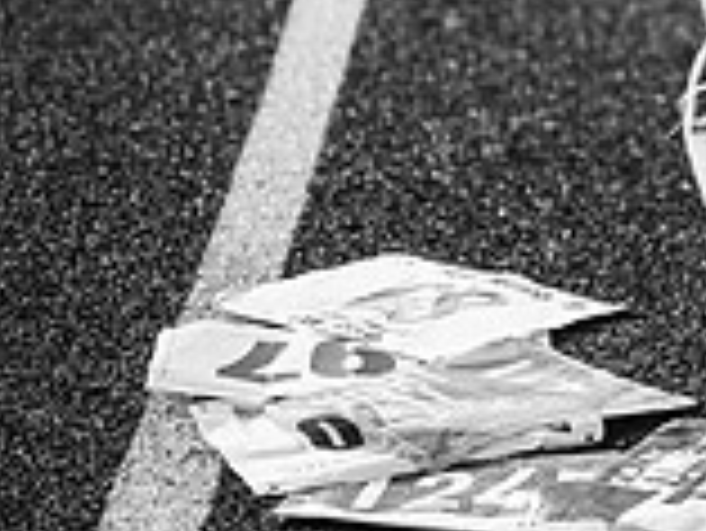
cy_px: -29
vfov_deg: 6.5
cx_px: 1196
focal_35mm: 227
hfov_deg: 8.4
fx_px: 4633
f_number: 2.8
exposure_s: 1/1250
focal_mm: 60
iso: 200
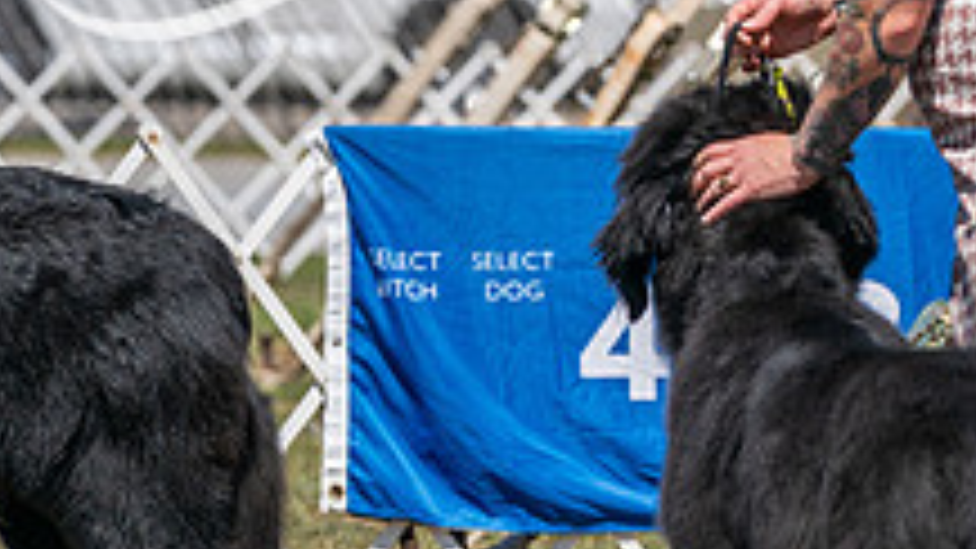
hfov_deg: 4.3
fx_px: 12990
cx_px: 776
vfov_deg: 2.4
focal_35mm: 502
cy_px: 135
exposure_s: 1/1600
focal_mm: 154
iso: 160
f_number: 4.5
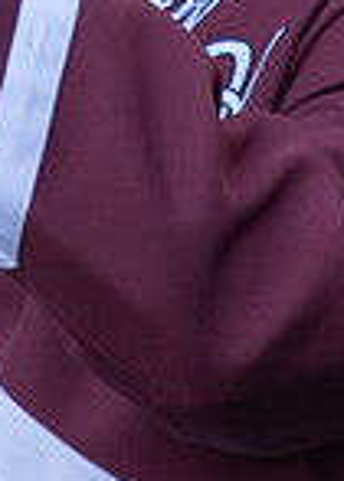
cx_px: -184
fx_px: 44754
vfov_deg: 0.6
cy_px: -375
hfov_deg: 0.4
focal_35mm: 3272
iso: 800
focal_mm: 600
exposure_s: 1/250
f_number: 6.3
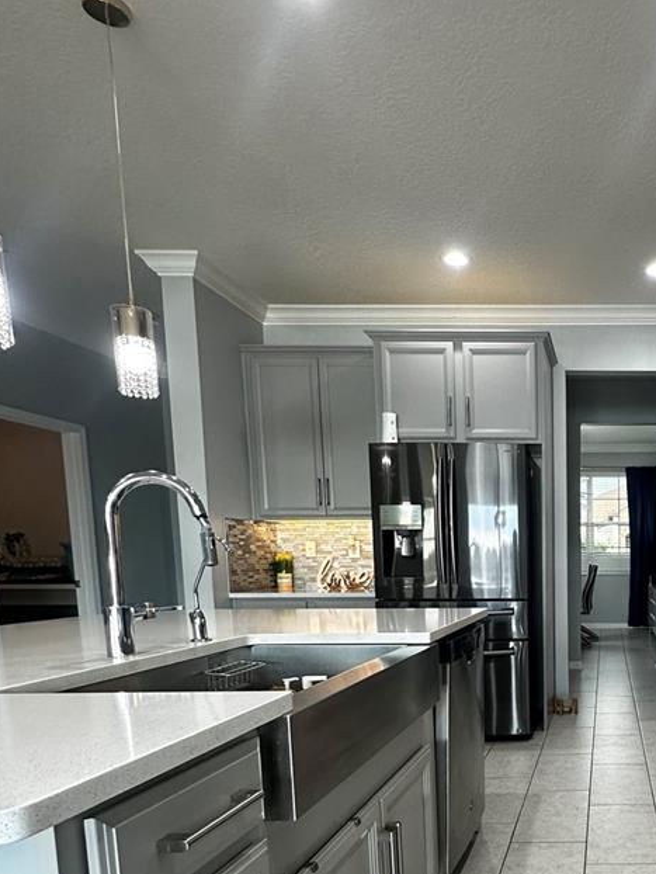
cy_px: 637
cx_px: 624
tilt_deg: -6.4
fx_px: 682
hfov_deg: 45.2
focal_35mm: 27
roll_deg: -1.0
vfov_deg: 62.2
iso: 200
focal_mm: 2.22
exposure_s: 1/120
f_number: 2.2
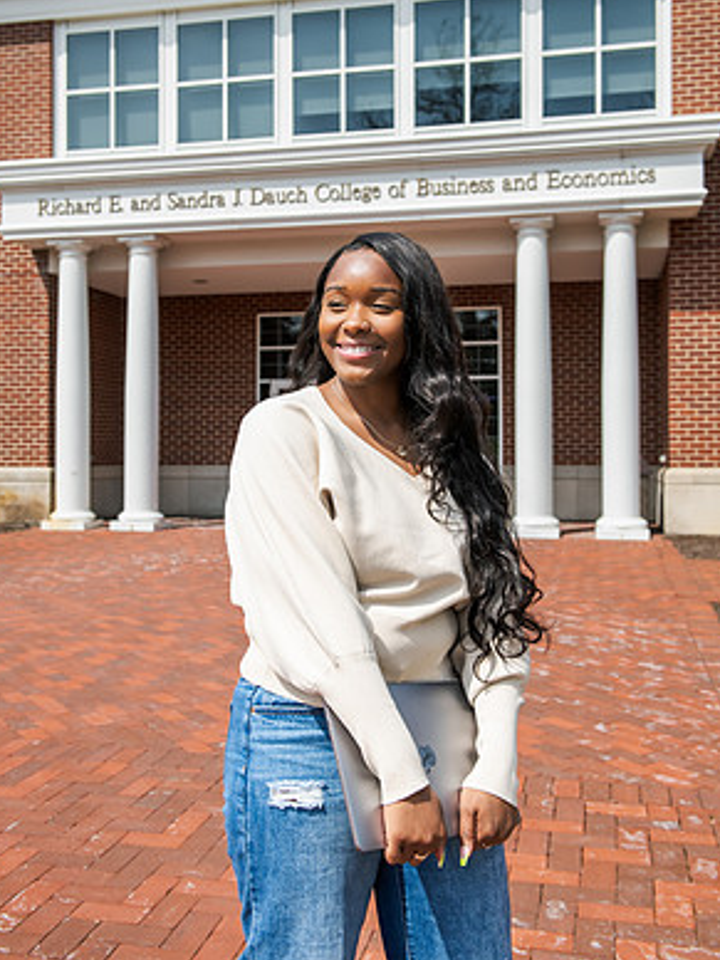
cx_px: 356
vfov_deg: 47.8
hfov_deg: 36.8
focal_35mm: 39
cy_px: 438
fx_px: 1082
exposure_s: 1/500
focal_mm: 35
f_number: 5.6
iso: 200
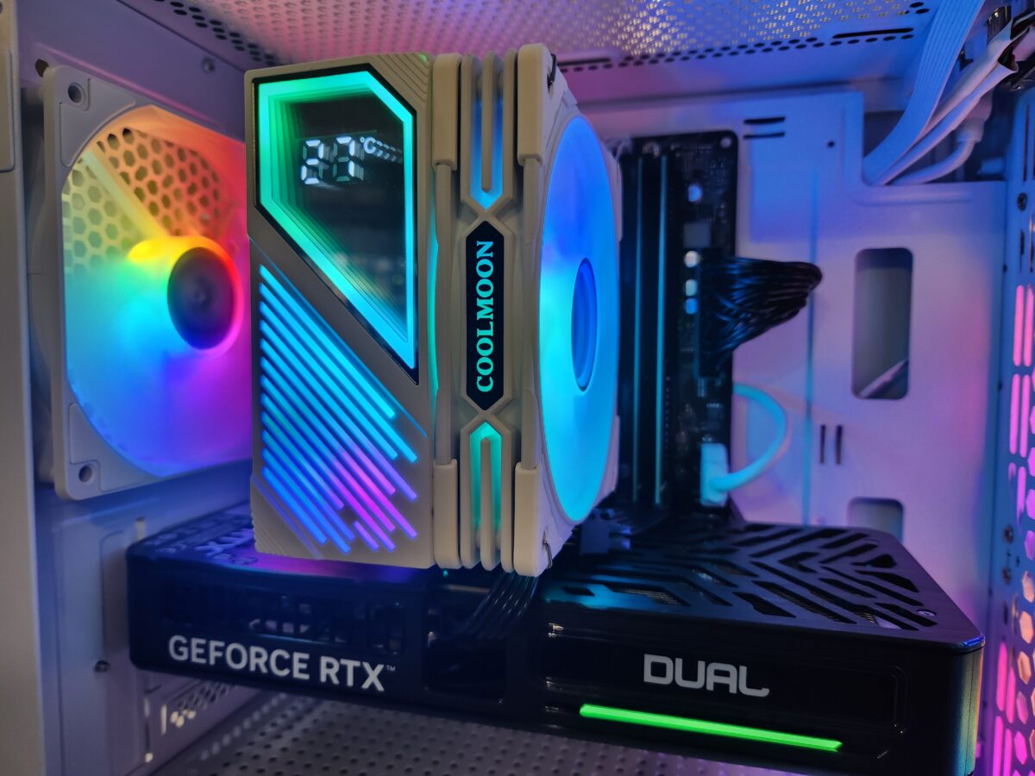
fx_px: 688
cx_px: 518
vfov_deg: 58.9
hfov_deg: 73.9
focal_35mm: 23
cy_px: 388
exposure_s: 1/100
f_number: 1.8
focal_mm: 5.4
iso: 100
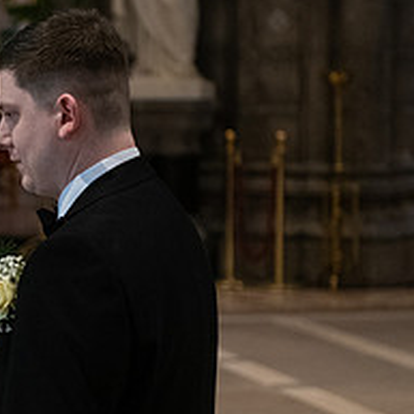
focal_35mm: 169
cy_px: 235
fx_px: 2287
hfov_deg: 10.2
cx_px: -97
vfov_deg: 10.3
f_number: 3.5
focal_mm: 66
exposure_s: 1/160
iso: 1250
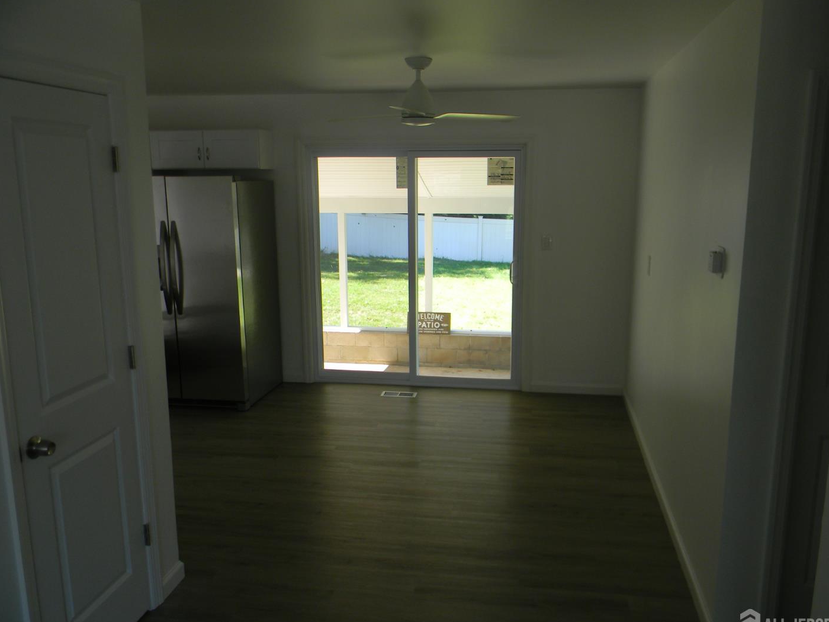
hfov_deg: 59.9
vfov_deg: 46.8
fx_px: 718
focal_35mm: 30
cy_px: 319
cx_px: 442
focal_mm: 5
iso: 80
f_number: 3.5
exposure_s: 1/64.8
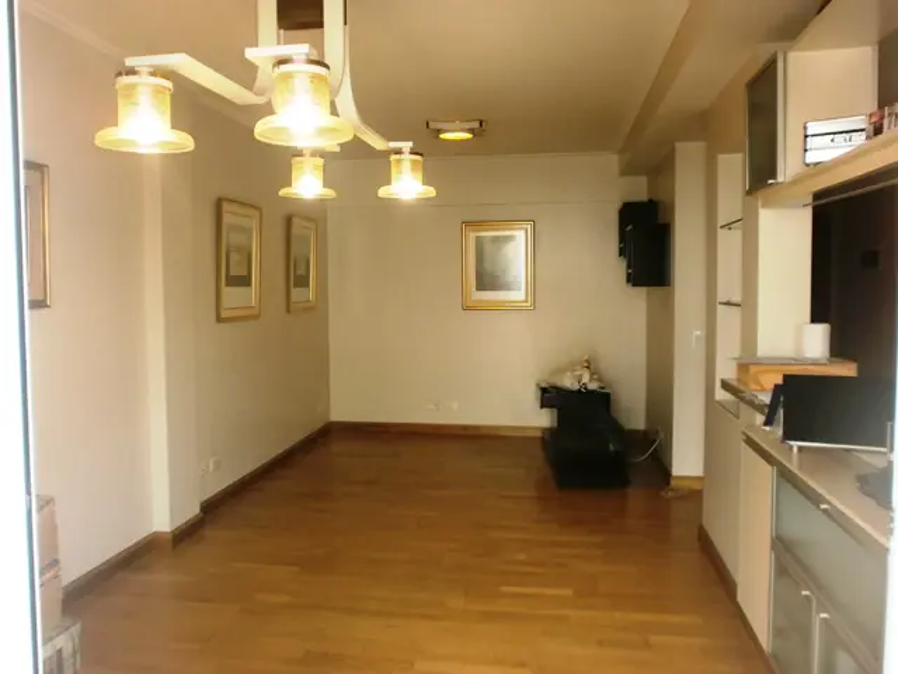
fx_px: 700
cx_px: 449
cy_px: 337
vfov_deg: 51.4
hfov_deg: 65.3
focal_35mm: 27
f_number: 2.9
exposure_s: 1/30
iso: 125
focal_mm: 4.8
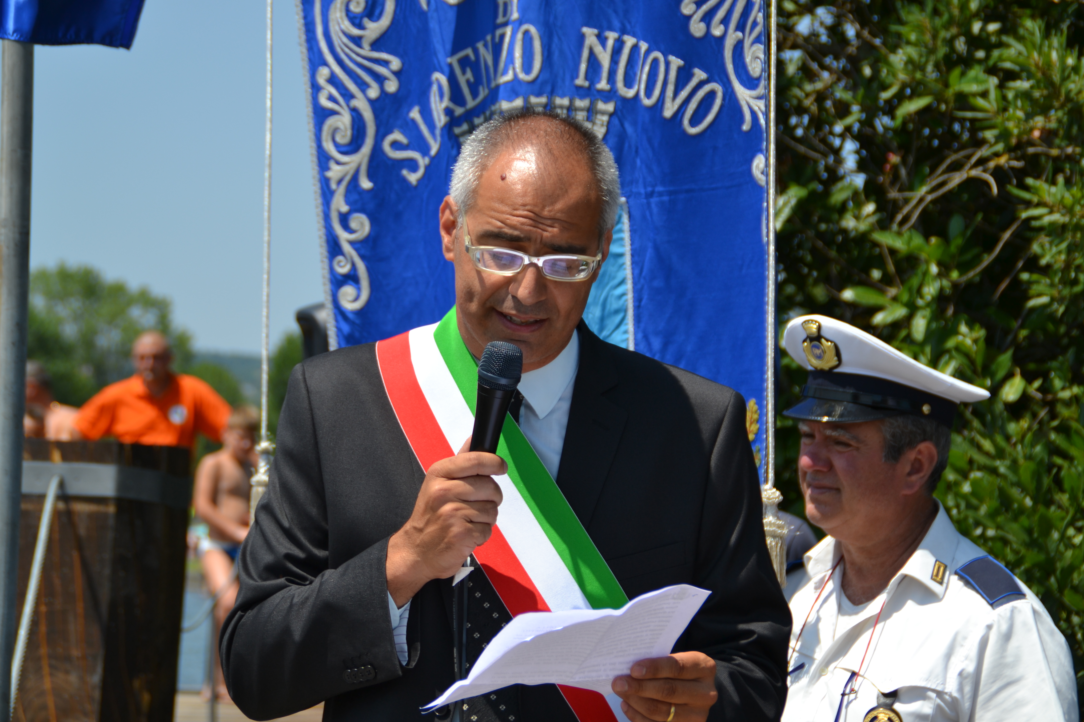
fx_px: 3387
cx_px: 542
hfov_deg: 18.2
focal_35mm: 112
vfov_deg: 12.2
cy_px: 361
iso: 100
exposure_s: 1/500
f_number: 5.6
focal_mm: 75
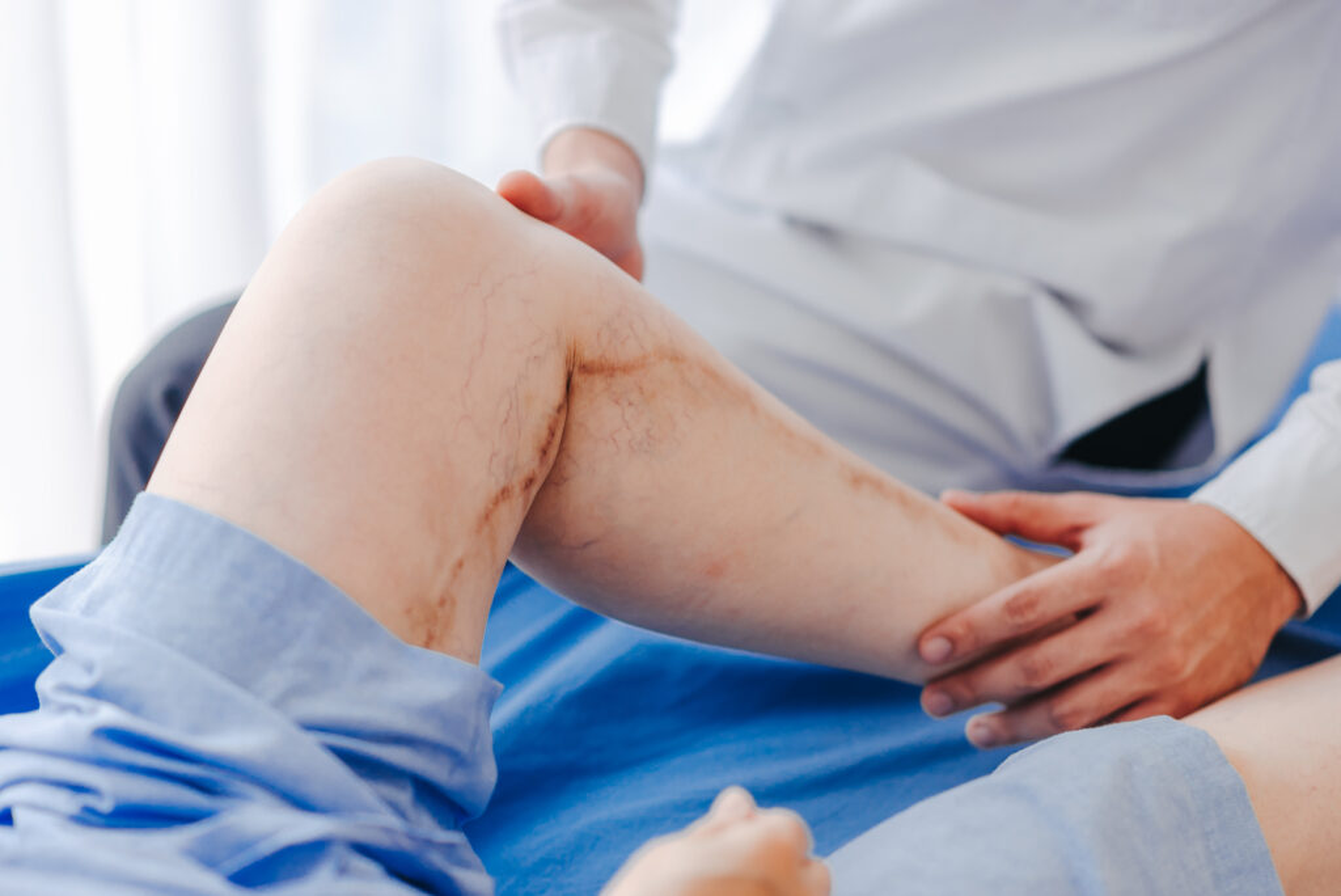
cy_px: 448
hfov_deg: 23.9
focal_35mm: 85
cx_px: 670
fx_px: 3168
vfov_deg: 16.1
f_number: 2.2
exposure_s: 1/160
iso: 200
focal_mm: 85
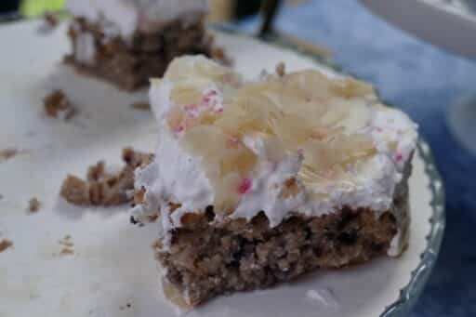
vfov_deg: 16.4
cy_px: 158
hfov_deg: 24.5
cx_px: 238
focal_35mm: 83
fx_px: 1097
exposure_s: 1/320
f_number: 3.7
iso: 125
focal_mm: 30.31
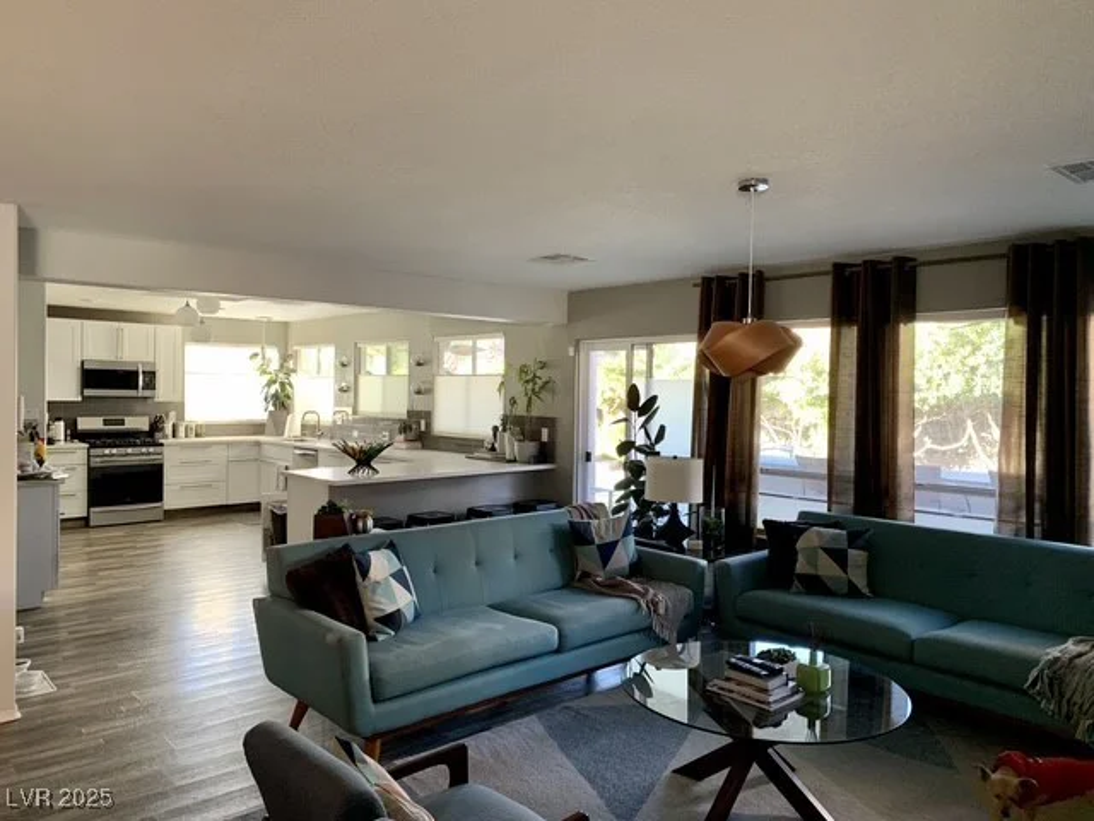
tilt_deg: -0.4
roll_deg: +0.1
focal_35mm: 26
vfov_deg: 53.1
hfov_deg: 67.3
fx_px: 822
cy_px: 410
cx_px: 547
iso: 125
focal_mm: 4.25
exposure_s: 1/60
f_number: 1.8
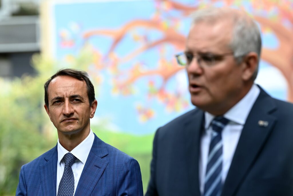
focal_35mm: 200
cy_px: 98
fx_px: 1628
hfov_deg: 10.3
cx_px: 146
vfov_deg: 6.9
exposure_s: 1/400
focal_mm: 200
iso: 400
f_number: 5
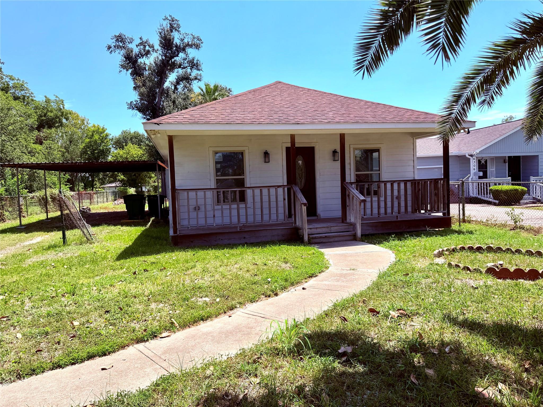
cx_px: 272
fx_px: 376
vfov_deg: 56.8
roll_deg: +1.1
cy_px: 204
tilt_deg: -1.8
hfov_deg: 71.6
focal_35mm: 24
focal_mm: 6.76
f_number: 1.78
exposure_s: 1/3953
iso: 80
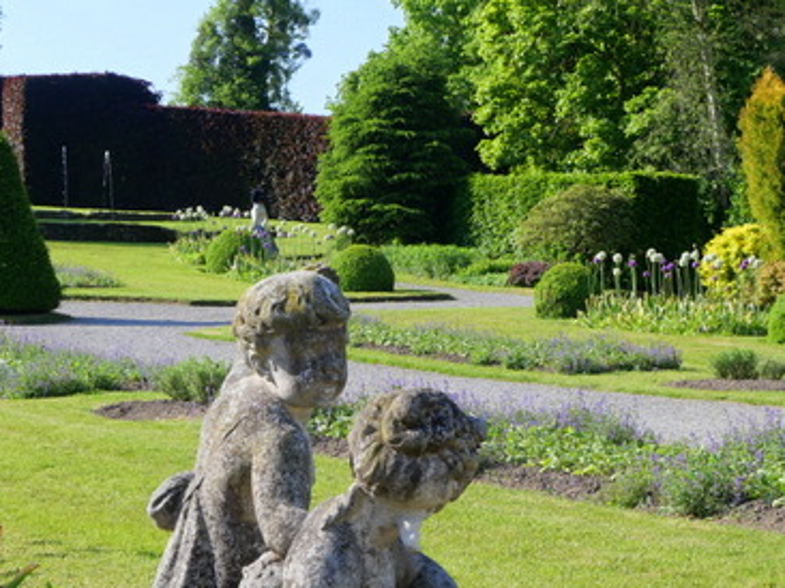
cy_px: 397
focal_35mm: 105
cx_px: 375
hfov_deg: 18.7
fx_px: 2380
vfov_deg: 14.1
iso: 800
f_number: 7.1
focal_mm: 24
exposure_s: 1/250
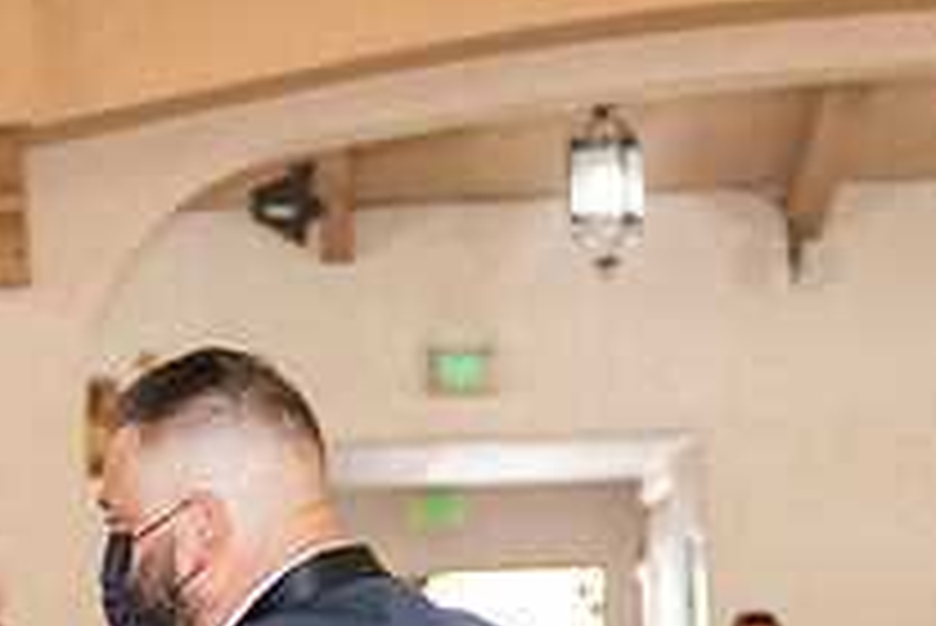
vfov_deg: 9.3
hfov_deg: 14.1
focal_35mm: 145
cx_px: 364
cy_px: 867
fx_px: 3772
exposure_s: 1/160
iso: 1000
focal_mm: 52
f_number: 2.8
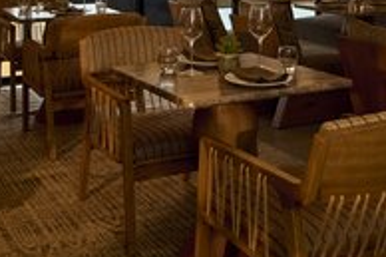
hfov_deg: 32.4
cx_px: 213
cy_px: -44
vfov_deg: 20.6
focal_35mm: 62
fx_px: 664
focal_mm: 25
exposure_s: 1/13
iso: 400
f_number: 5
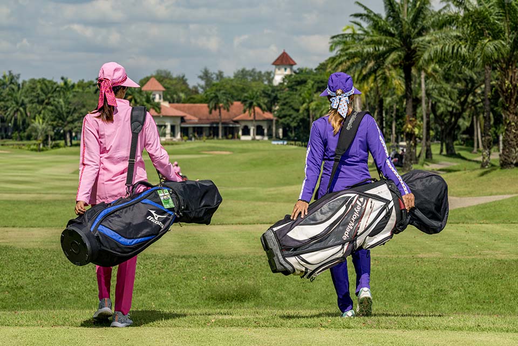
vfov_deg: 9.1
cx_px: 259
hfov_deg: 13.7
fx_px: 2158
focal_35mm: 150
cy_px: 173
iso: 64
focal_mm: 150
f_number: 10
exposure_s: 1/200
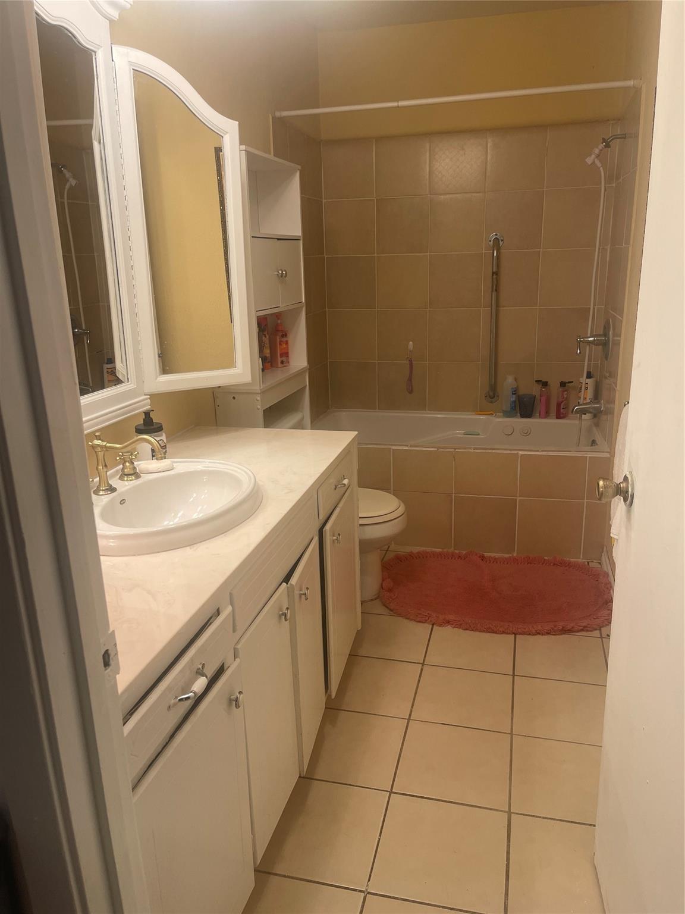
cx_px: 342
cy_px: 457
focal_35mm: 25
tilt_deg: -16.9
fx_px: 660
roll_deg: +1.5
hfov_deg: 54.9
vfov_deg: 69.4
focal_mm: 5.1
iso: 64
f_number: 1.6
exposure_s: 1/60
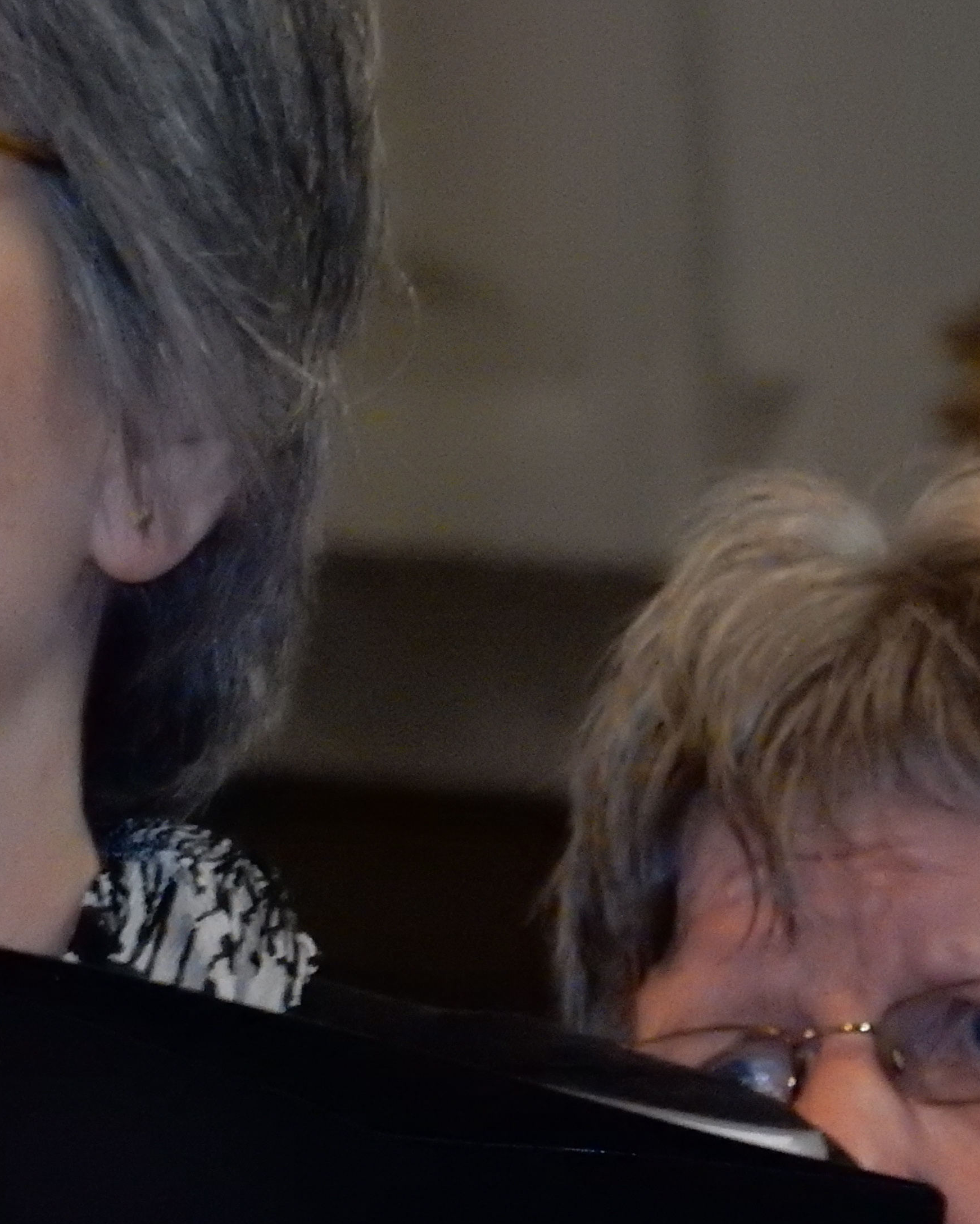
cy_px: 538
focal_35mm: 784
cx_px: 150
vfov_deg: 2.5
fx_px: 28424
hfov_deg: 2.0
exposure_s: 1/40
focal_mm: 67.8
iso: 1600
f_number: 6.3
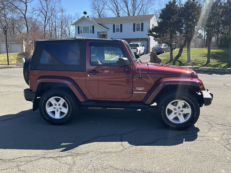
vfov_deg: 46.8
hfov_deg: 60.0
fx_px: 200
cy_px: 85
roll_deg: +0.7
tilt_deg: -10.0
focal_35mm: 30
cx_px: 116
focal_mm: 3
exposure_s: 1/719
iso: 25
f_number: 1.8
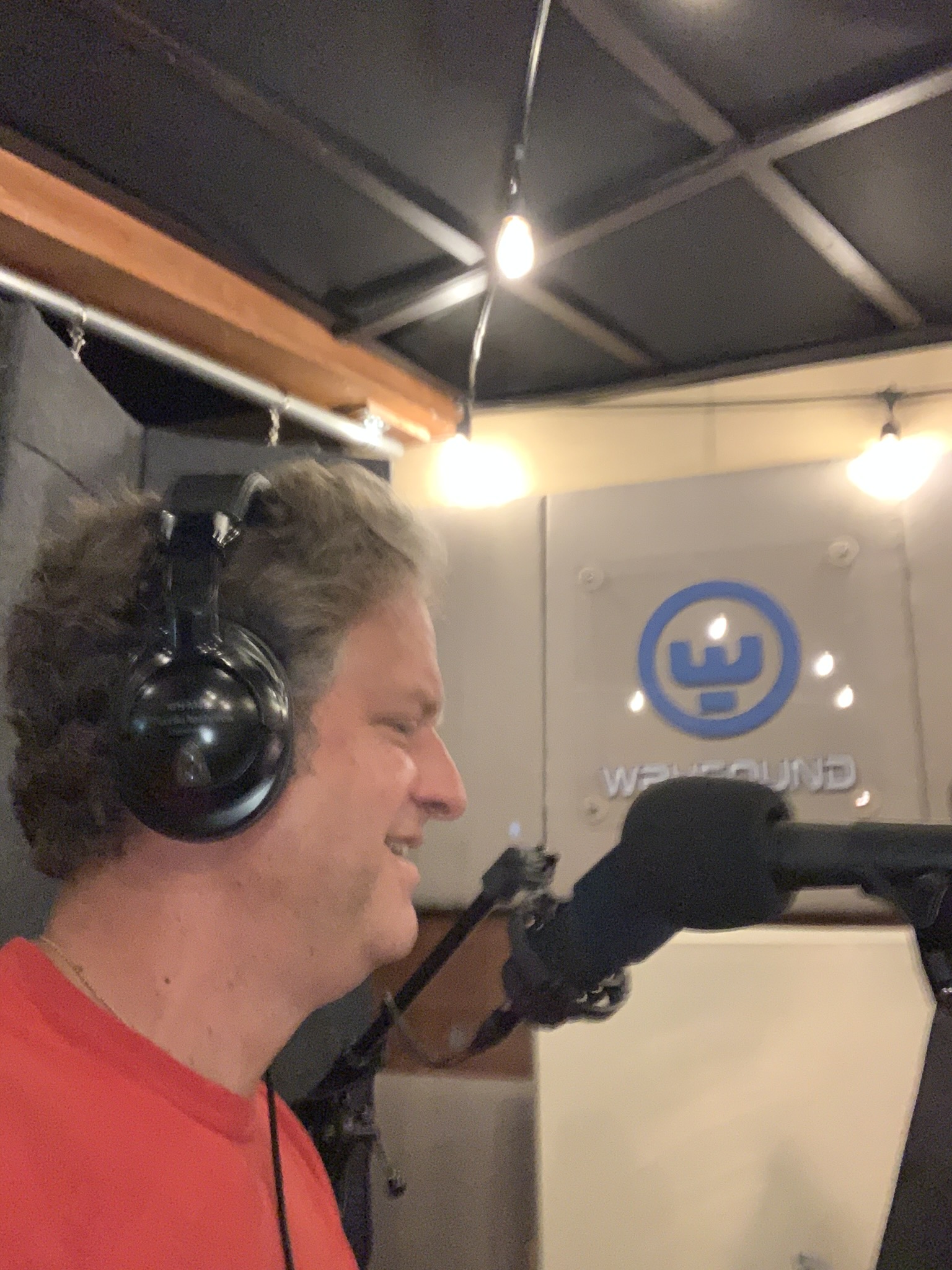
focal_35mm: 32
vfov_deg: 56.8
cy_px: 635
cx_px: 476
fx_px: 1173
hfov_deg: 44.2
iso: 640
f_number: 2.2
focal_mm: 2.87
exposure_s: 1/30
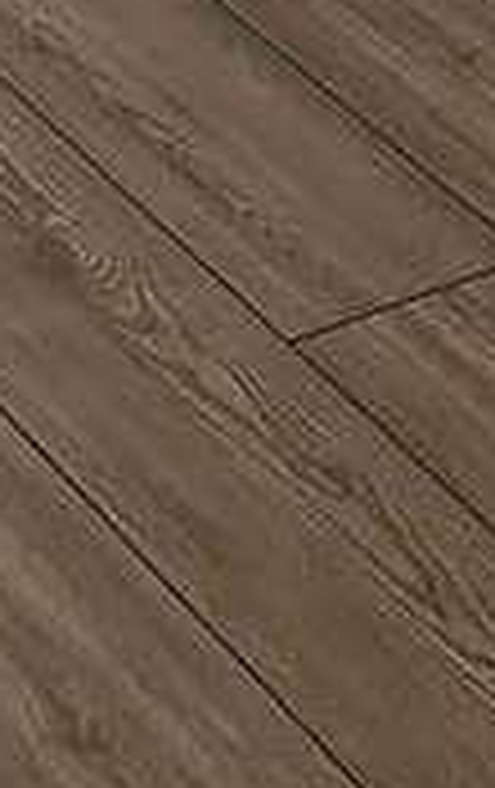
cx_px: -338
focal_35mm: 174
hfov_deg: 7.4
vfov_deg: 9.9
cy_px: -1364
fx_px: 3740
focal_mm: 6.86
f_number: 1.78
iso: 160
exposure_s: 1/120
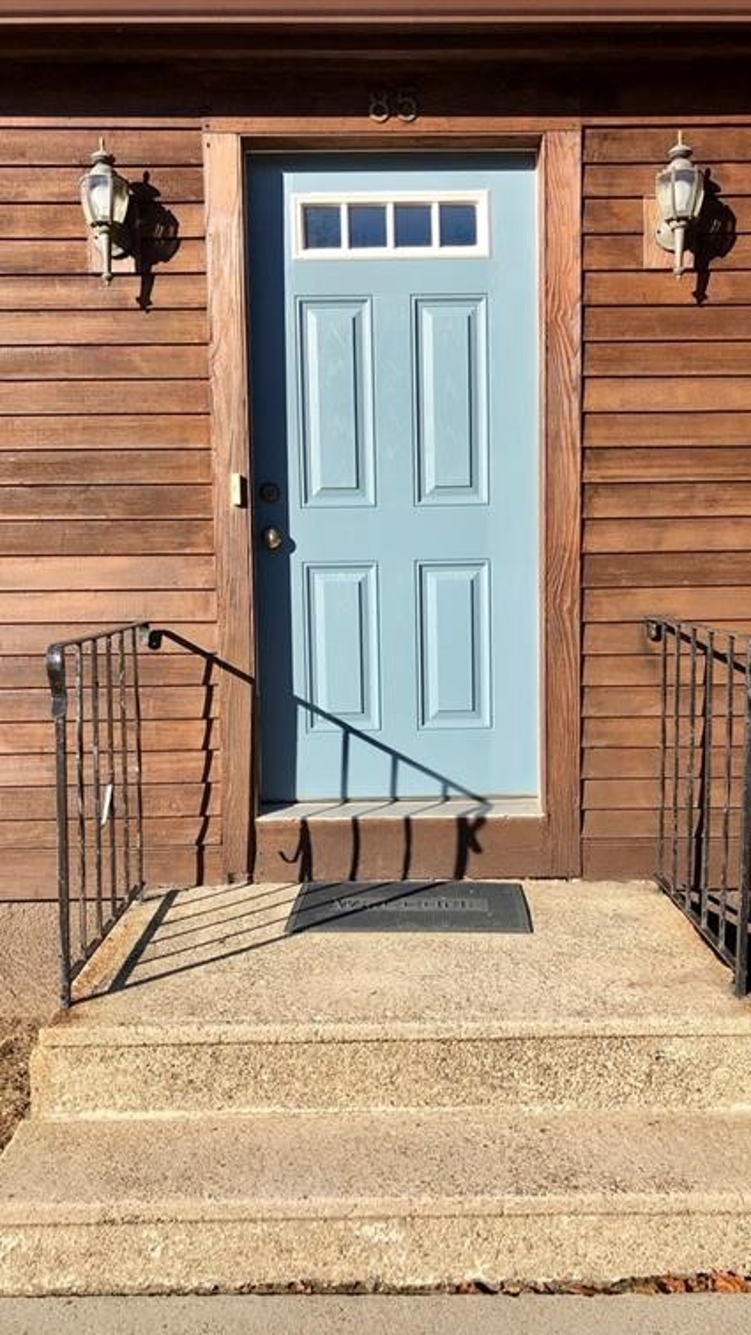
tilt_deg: -4.3
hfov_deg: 37.8
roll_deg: +0.5
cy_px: 671
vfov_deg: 62.6
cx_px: 396
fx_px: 1098
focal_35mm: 31
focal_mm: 3.99
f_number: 1.8
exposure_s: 1/1429
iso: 20
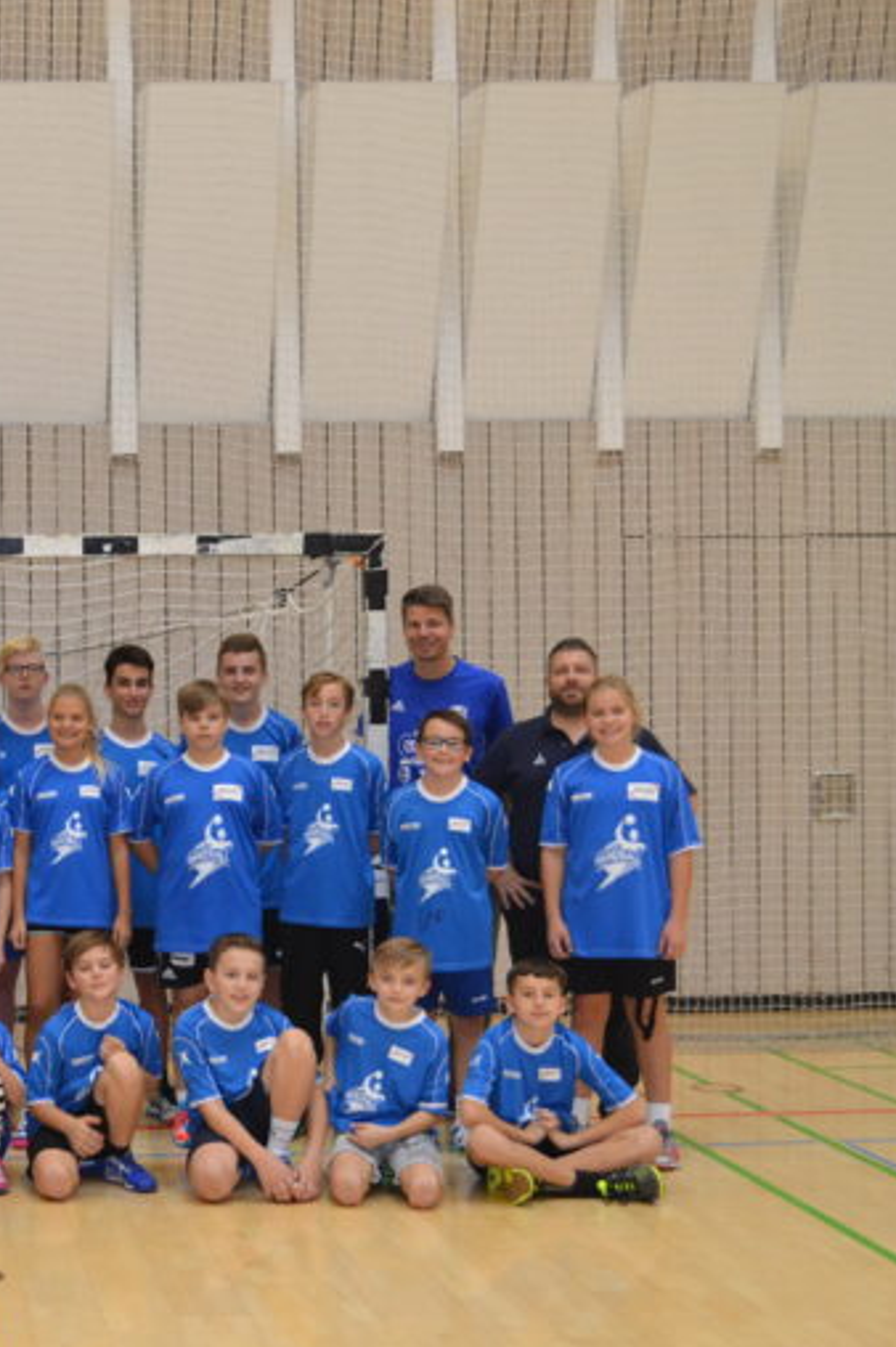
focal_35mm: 59
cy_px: 676
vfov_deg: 34.0
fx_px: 2206
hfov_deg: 21.9
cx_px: -66
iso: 1100
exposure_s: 1/60
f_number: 4.2
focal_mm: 26
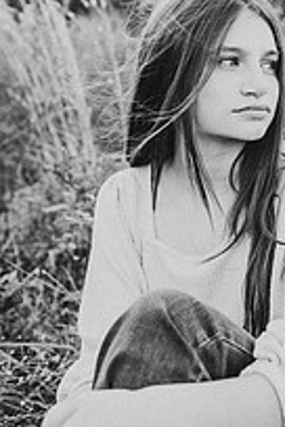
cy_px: 111
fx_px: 629
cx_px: 231
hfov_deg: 25.1
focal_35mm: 53
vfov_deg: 36.7
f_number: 2.5
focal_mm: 24
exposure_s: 1/320
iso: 200
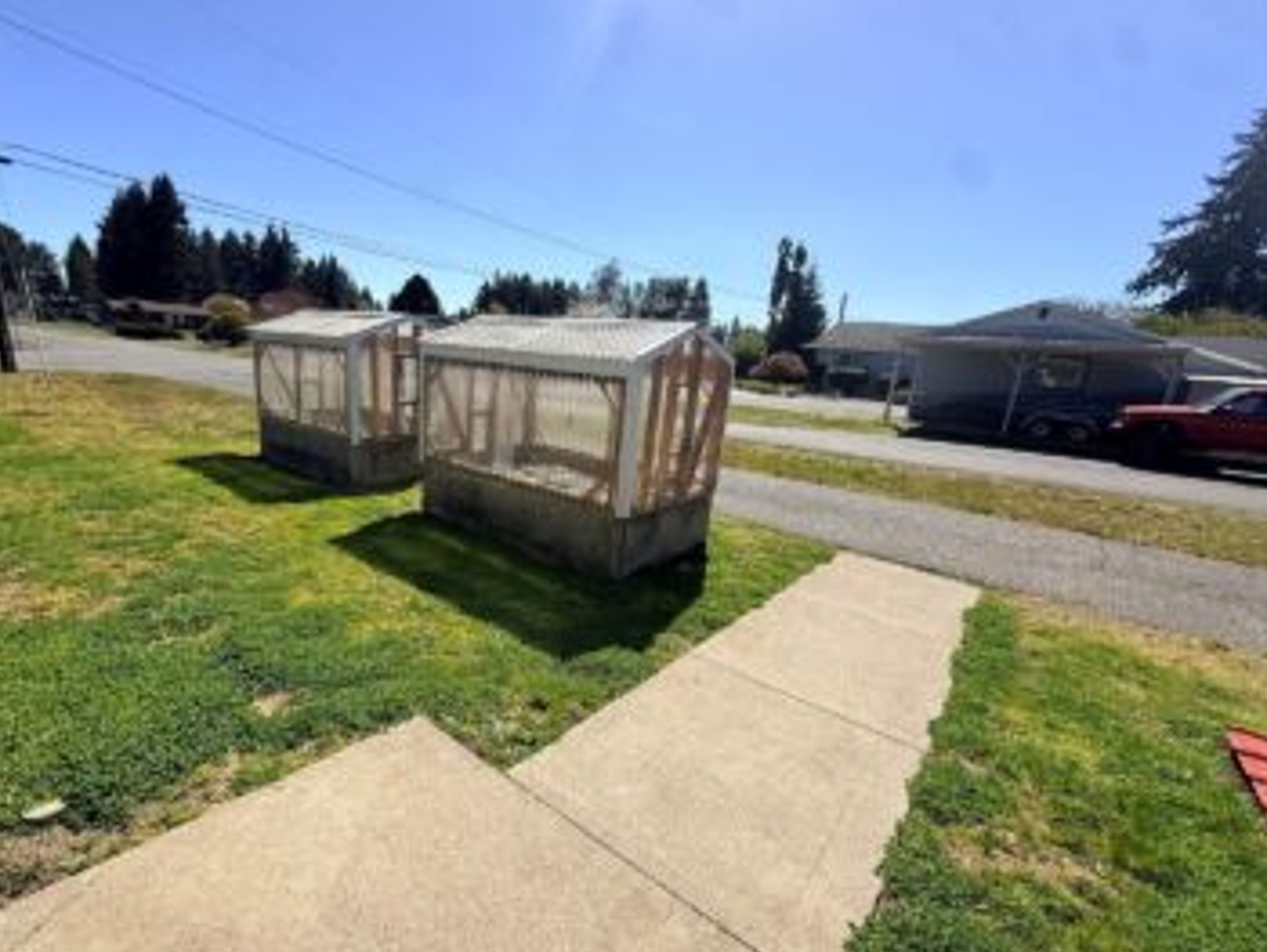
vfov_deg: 78.1
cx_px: 550
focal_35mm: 16
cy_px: 510
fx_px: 586
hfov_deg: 93.9
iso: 50
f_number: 2.2
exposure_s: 1/1795
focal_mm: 2.22
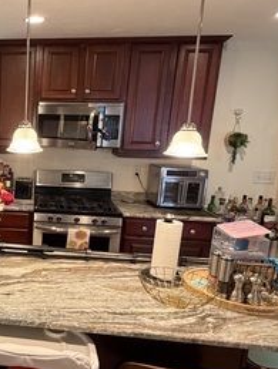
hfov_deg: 34.3
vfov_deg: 51.3
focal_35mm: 36
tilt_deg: -11.2
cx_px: -29
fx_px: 385
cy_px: 191
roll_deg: -1.2
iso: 320
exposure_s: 1/60
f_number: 2.2
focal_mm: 2.22
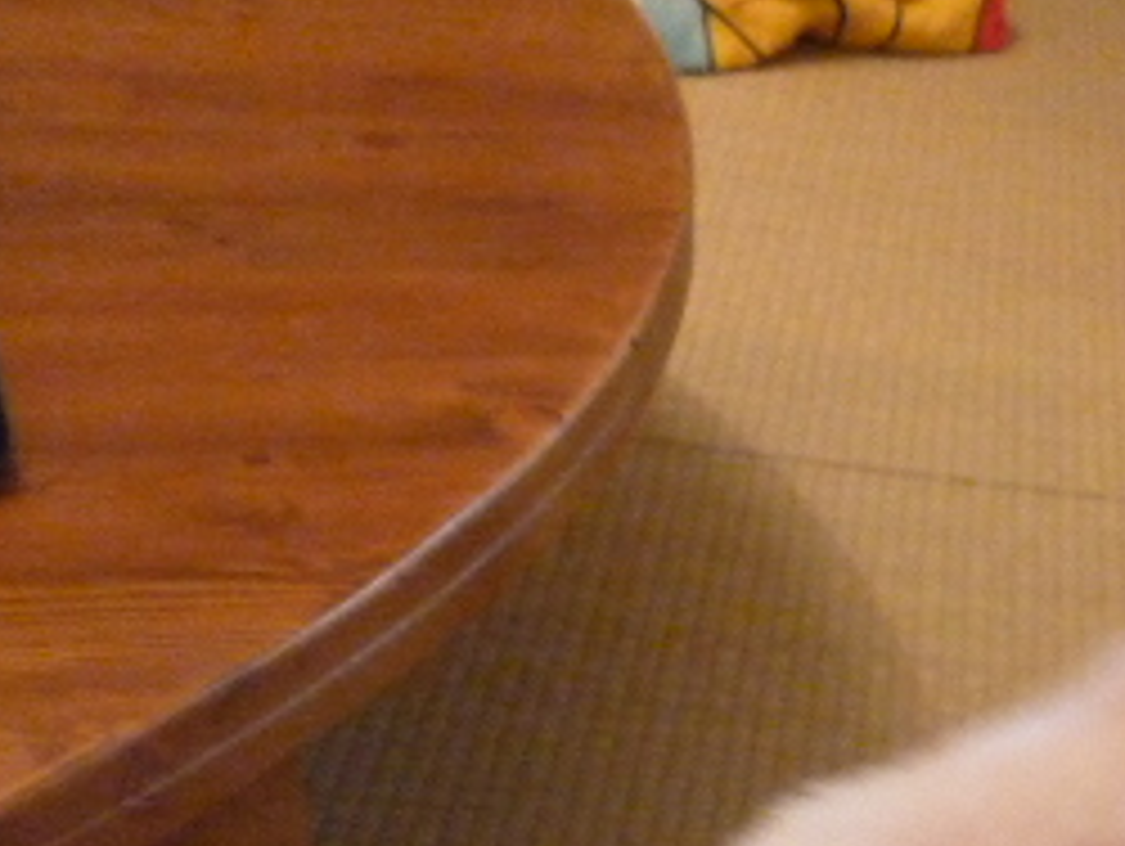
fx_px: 2082
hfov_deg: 27.2
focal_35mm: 64
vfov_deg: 21.6
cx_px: 1300
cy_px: 954
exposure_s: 1/25
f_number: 2.8
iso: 800
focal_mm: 4.4
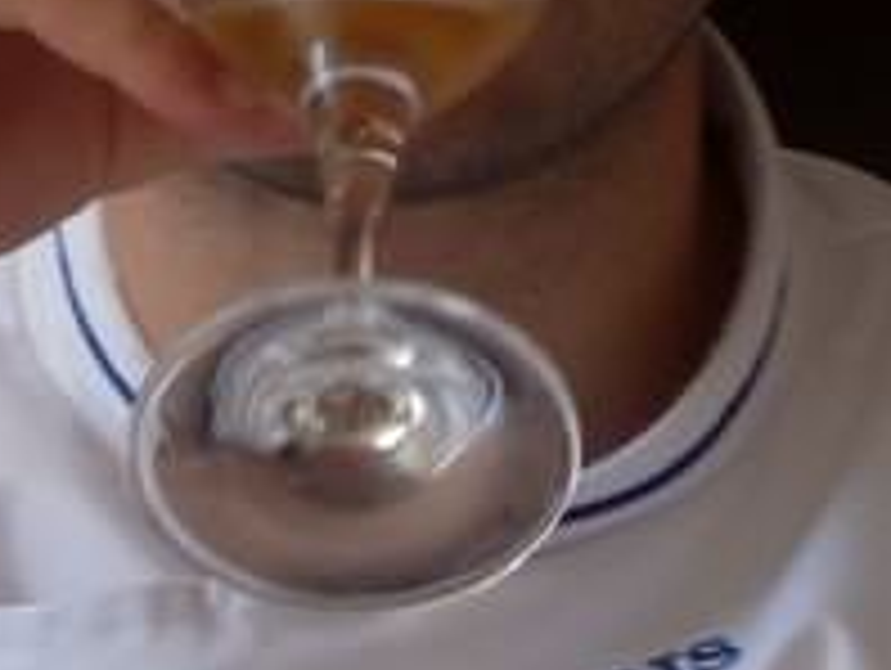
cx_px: 288
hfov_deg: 7.0
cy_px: 755
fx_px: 7319
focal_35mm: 284
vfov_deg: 5.2
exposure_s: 1/40
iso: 160
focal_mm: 9.1
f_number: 3.9
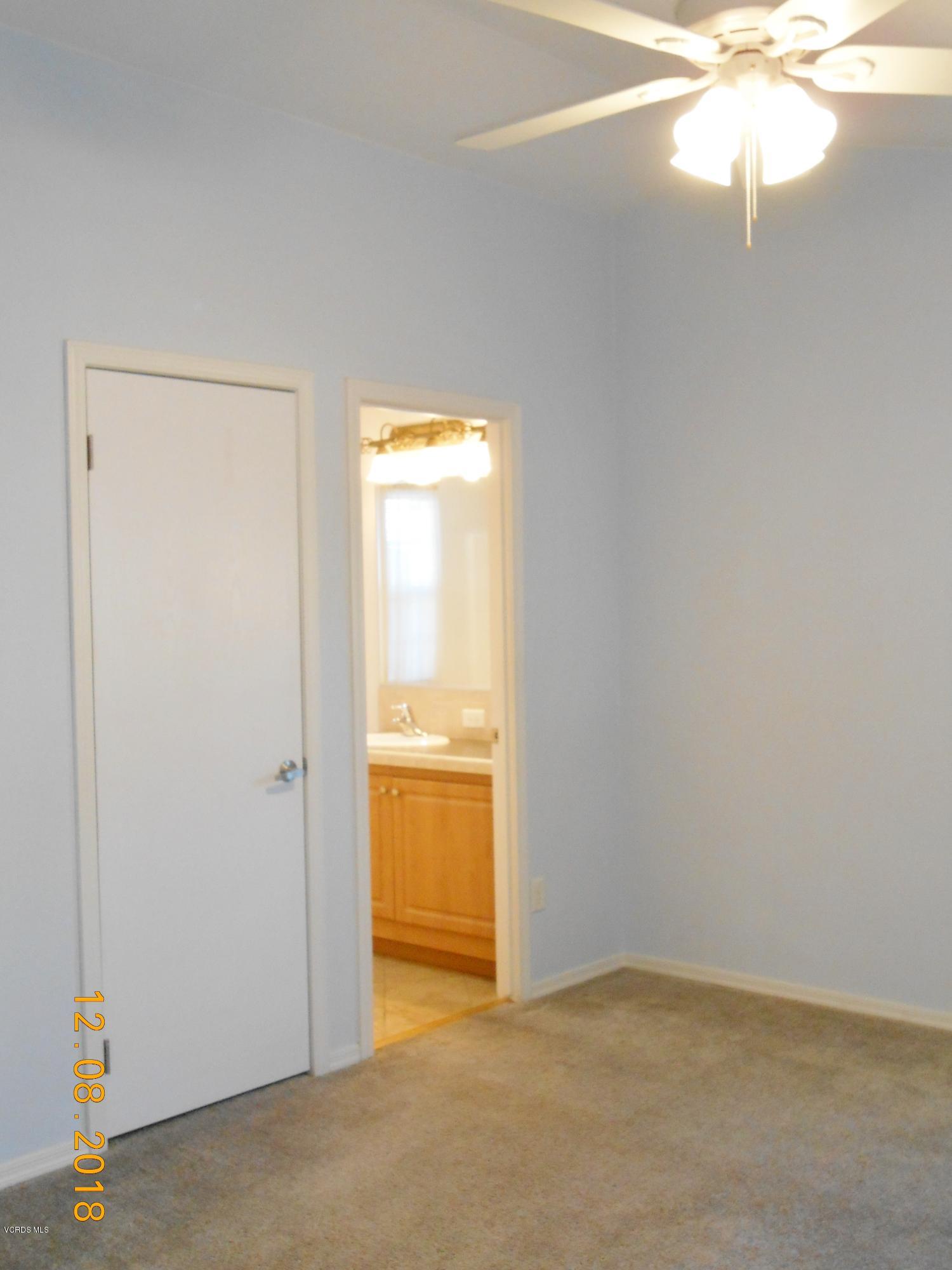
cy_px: 635
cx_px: 476
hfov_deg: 37.7
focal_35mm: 38
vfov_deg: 49.0
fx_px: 1393
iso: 320
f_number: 4.2
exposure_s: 1/30
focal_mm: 6.8
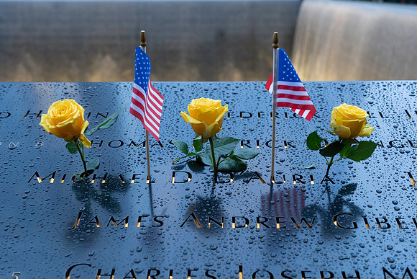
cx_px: 208
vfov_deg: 28.8
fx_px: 541
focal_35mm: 47
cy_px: 140
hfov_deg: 42.1
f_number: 5.6
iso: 3200
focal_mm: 46
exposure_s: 1/40
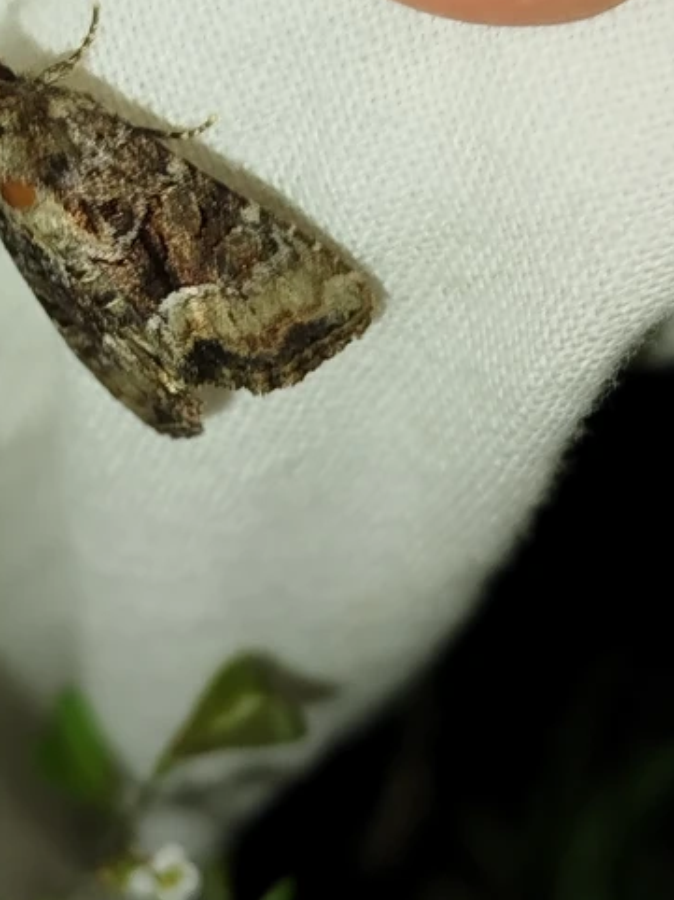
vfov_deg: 18.7
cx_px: 245
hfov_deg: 14.1
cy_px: 459
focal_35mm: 105
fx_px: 2728
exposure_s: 1/50
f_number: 1.7
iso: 50
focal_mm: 5.31
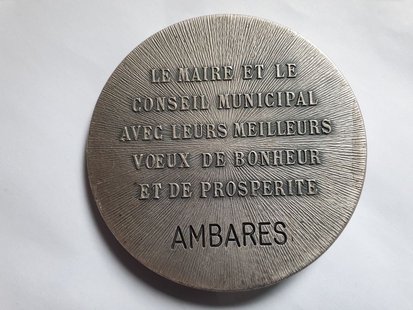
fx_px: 310
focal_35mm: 26
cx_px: 206
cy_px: 155
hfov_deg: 67.3
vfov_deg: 53.1
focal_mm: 4.3
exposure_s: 1/60
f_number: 2.4
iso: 250
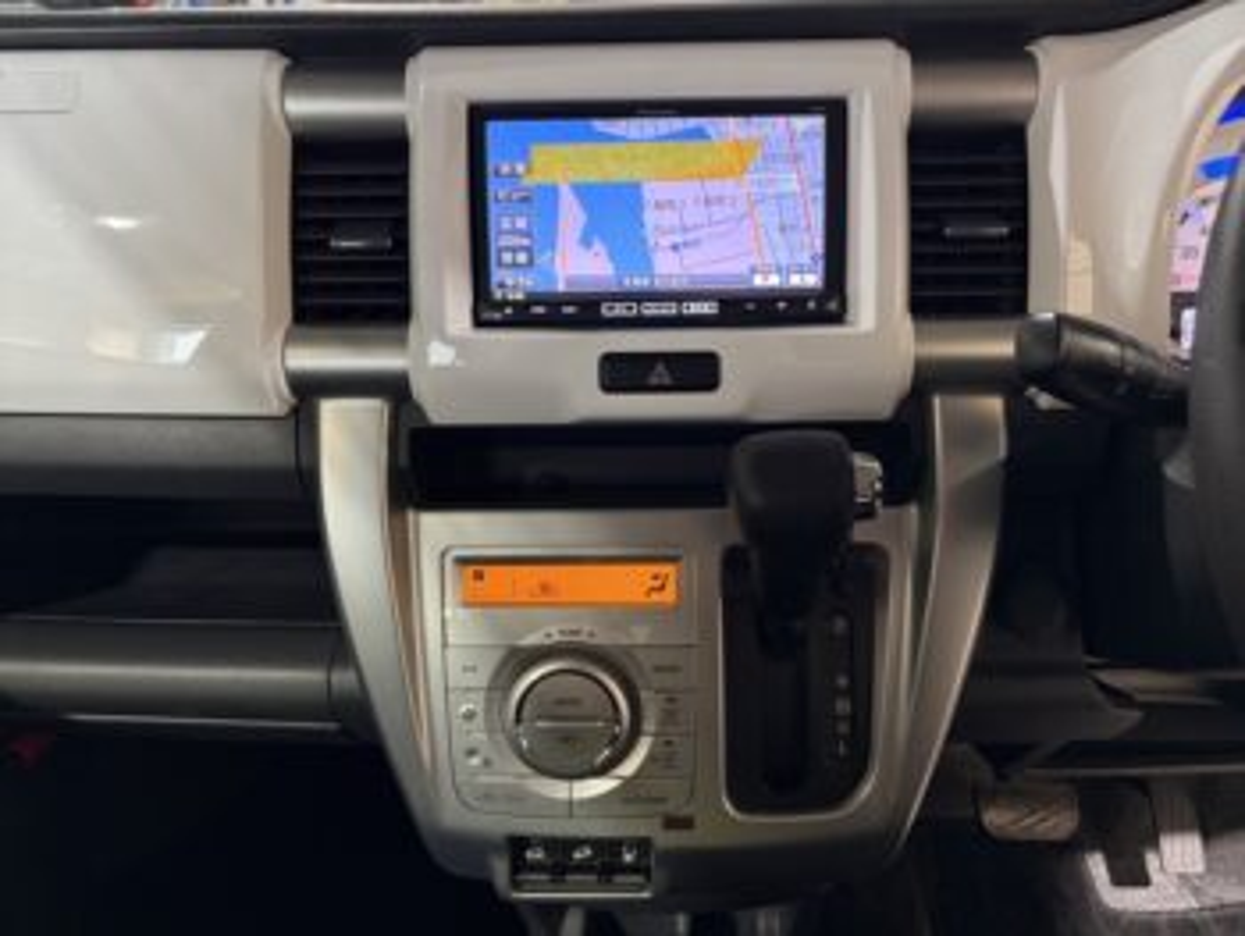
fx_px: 936
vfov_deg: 53.1
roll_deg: +2.3
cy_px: 468
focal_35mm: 26
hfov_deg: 67.3
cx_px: 622
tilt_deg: -27.2
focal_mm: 5.96
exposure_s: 1/50
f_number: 1.6
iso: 400
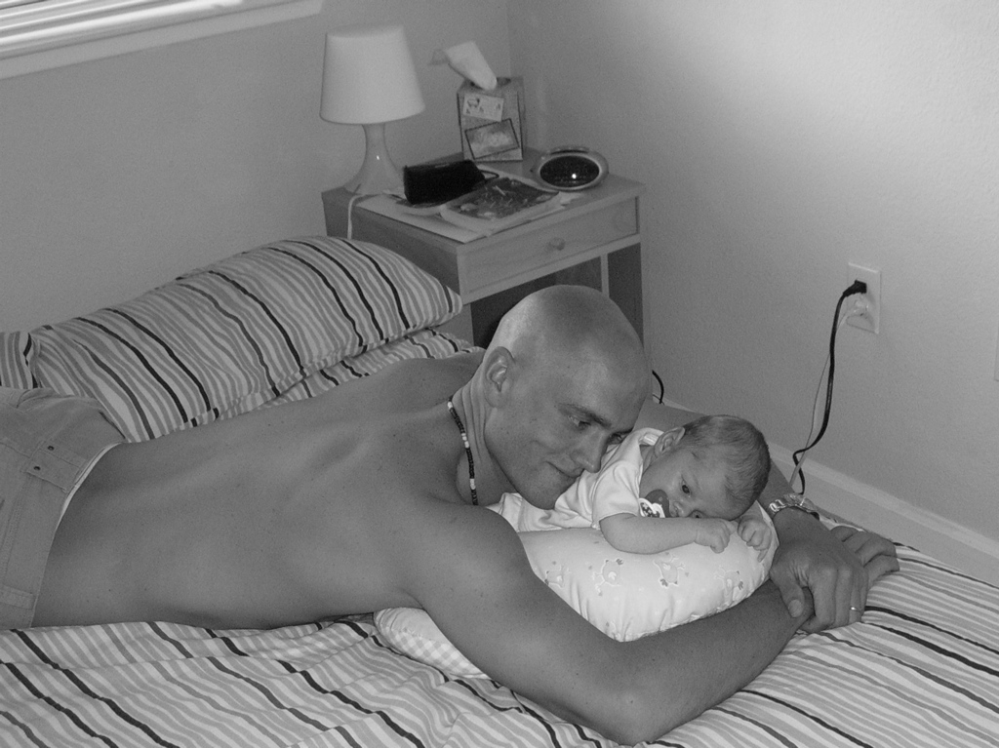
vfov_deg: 30.9
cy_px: 374
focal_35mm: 47
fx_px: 1356
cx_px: 500
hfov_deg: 40.5
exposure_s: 1/30
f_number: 3.2
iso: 141
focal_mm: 7.8
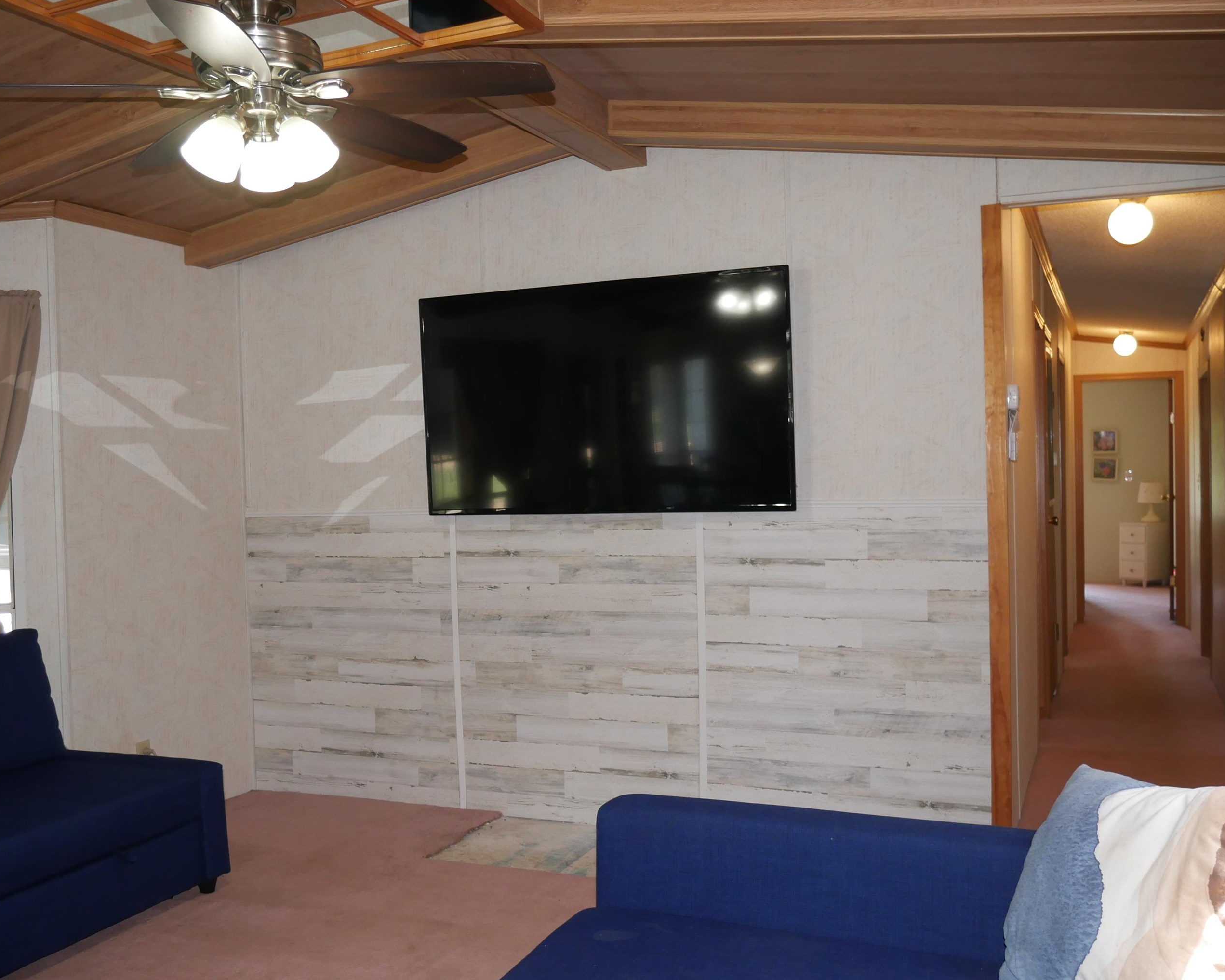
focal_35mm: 33
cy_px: 513
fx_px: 1197
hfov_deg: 54.2
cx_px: 578
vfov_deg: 44.5
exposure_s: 1/125
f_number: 3.5
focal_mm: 14
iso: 640
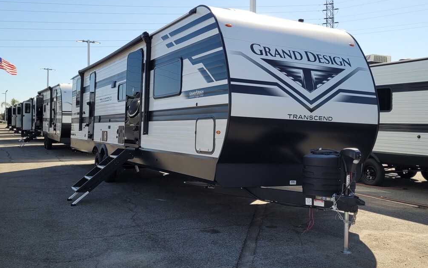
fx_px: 327
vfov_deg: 44.5
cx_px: 214
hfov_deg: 66.5
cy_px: 124
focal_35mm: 28
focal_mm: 5.4
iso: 40
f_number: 1.8
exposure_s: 1/1700
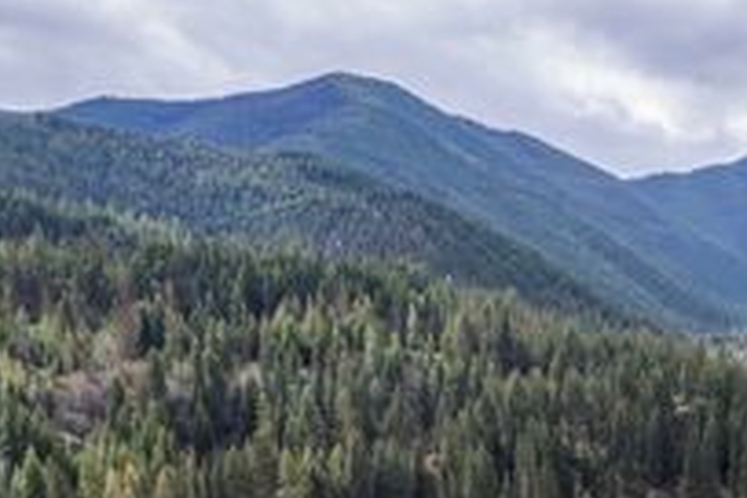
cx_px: 729
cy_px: 533
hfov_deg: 34.0
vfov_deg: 23.7
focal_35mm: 54
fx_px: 1120
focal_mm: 8.38
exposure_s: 1/80
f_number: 2.8
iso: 130
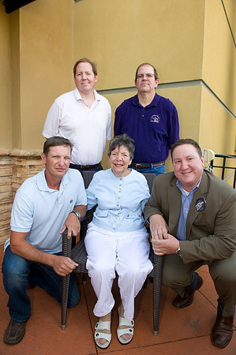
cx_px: 118
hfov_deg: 53.0
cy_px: 178
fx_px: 237
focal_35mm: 24
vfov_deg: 73.8
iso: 640
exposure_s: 1/250
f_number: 5.6
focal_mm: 24
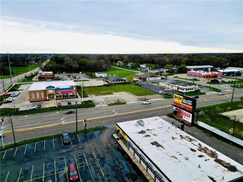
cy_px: 91
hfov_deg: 71.6
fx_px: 168
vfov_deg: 56.8
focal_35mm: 24
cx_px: 122
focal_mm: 6.72
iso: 110
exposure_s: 1/100
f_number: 1.7
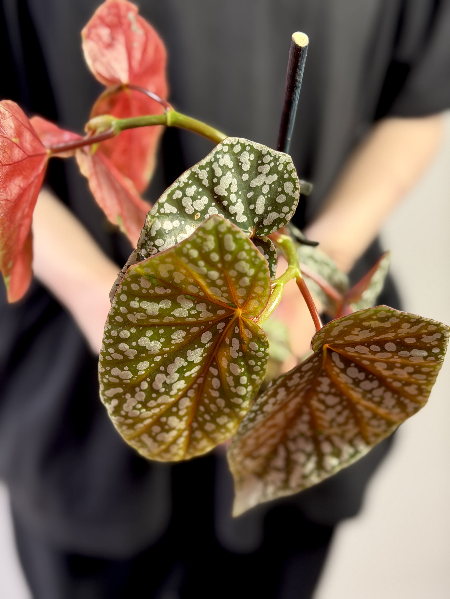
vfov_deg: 39.7
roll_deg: -3.7
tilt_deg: -28.8
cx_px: 225
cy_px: 300
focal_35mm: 48
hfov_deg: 30.3
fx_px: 832
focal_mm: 6.76
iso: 160
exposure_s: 1/60
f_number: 1.78
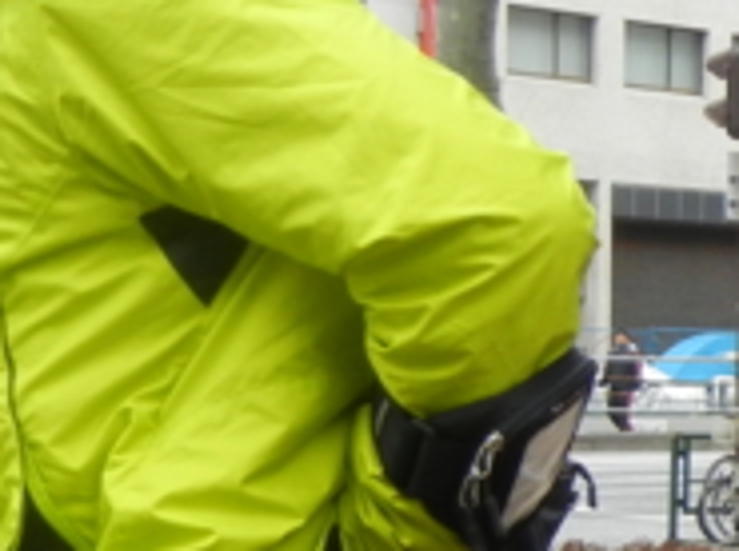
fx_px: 2770
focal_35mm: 130
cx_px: 1290
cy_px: 419
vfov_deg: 11.3
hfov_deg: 13.7
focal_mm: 5.4
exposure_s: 1/237
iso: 160
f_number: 3.5
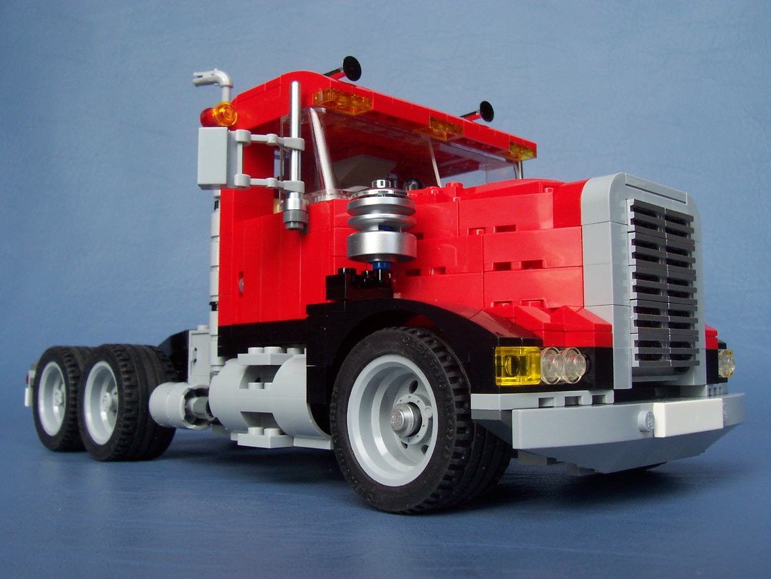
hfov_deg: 50.1
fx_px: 824
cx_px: 386
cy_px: 290
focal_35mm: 37
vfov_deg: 38.7
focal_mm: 5.6
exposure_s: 1/125
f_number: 5.6
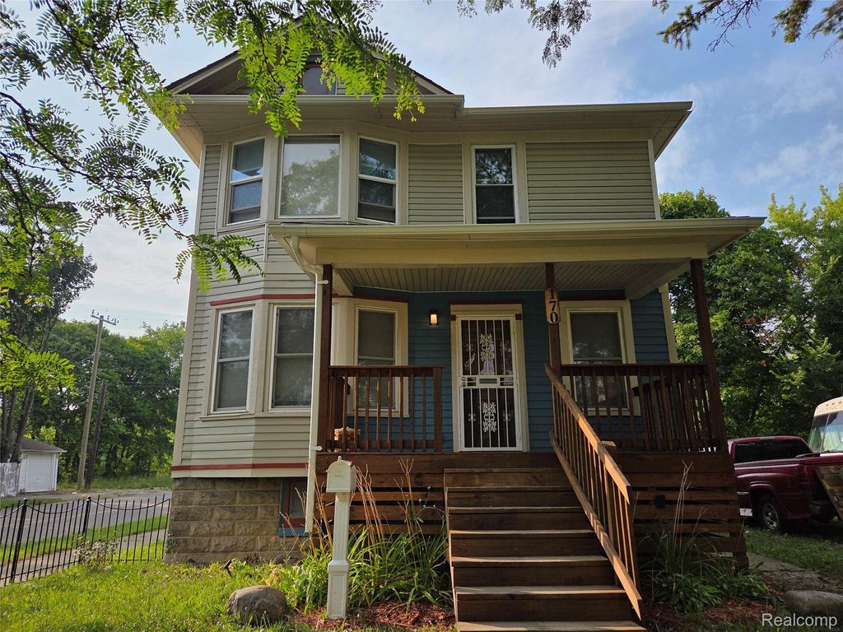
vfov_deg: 58.9
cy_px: 316
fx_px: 560
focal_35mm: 23
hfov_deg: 73.9
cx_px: 422
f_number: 1.8
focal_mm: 5.4
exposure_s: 1/7599
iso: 80
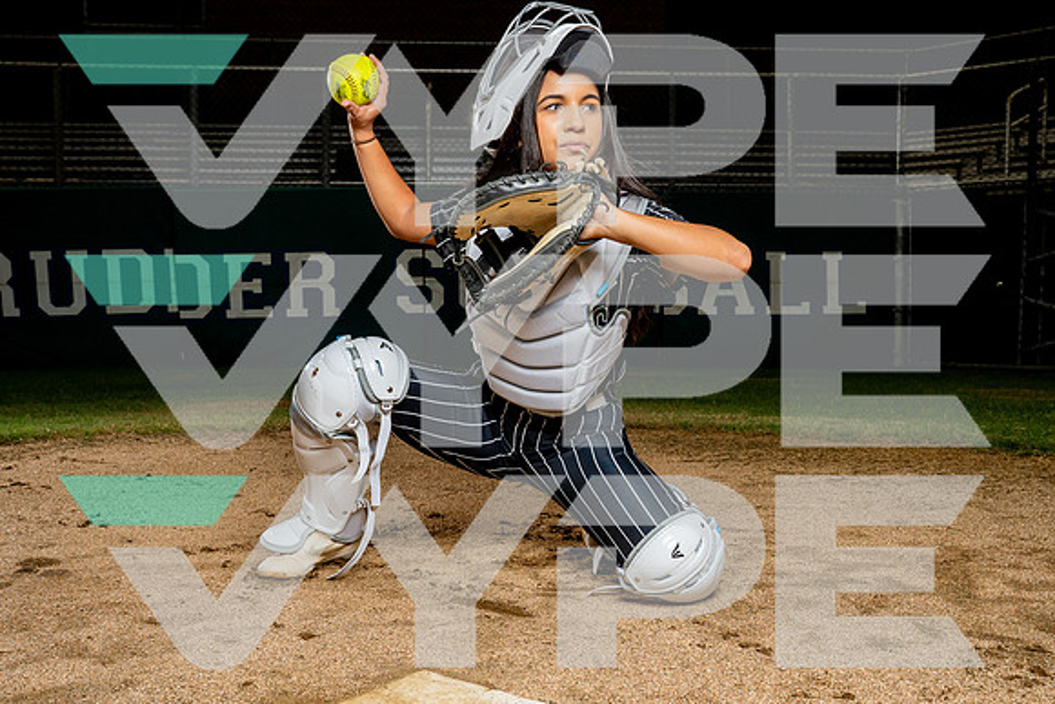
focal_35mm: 37
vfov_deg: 36.2
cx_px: 528
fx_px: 1076
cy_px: 352
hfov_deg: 52.2
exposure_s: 1/250
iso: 500
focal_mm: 34
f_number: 8
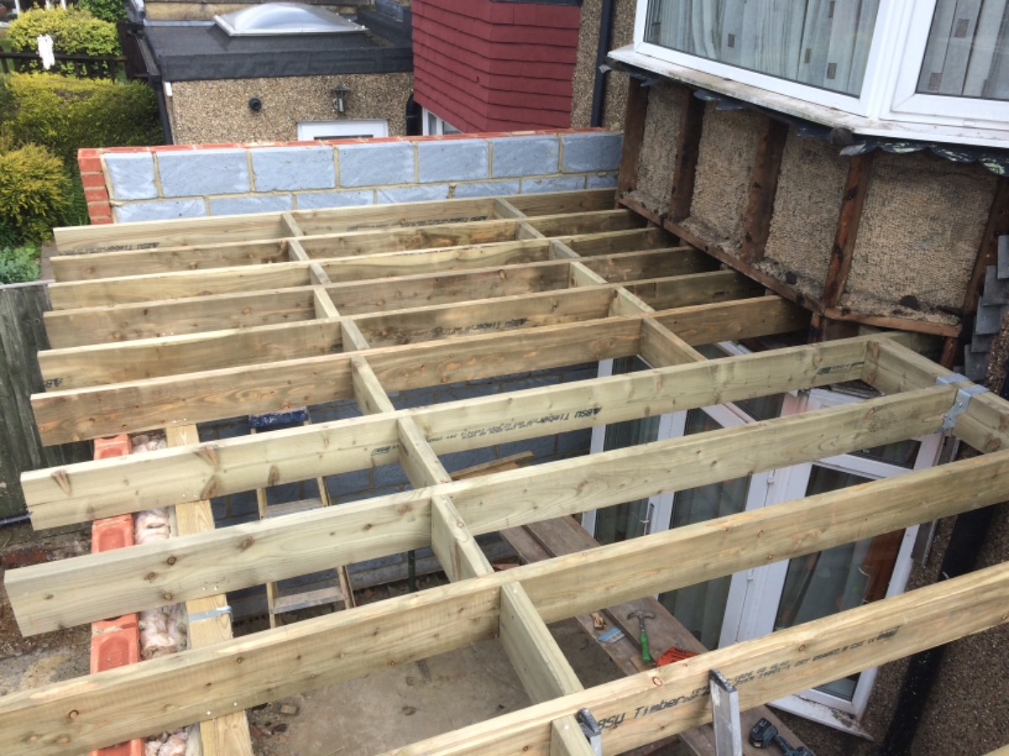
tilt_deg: -29.9
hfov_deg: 61.7
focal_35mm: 29
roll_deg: -1.6
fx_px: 845
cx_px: 504
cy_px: 378
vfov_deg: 48.2
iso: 32
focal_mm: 4.15
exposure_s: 1/746
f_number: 2.2
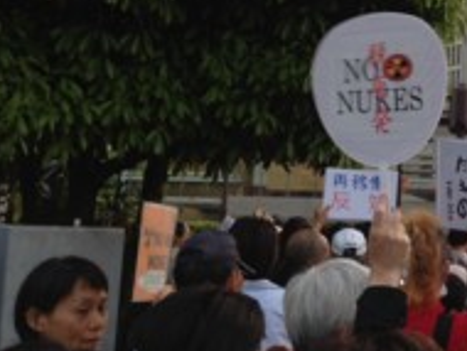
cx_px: 524
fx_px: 1054
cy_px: 81
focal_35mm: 78
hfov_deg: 23.4
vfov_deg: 18.8
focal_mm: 4.13
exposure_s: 1/60
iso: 64
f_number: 2.4
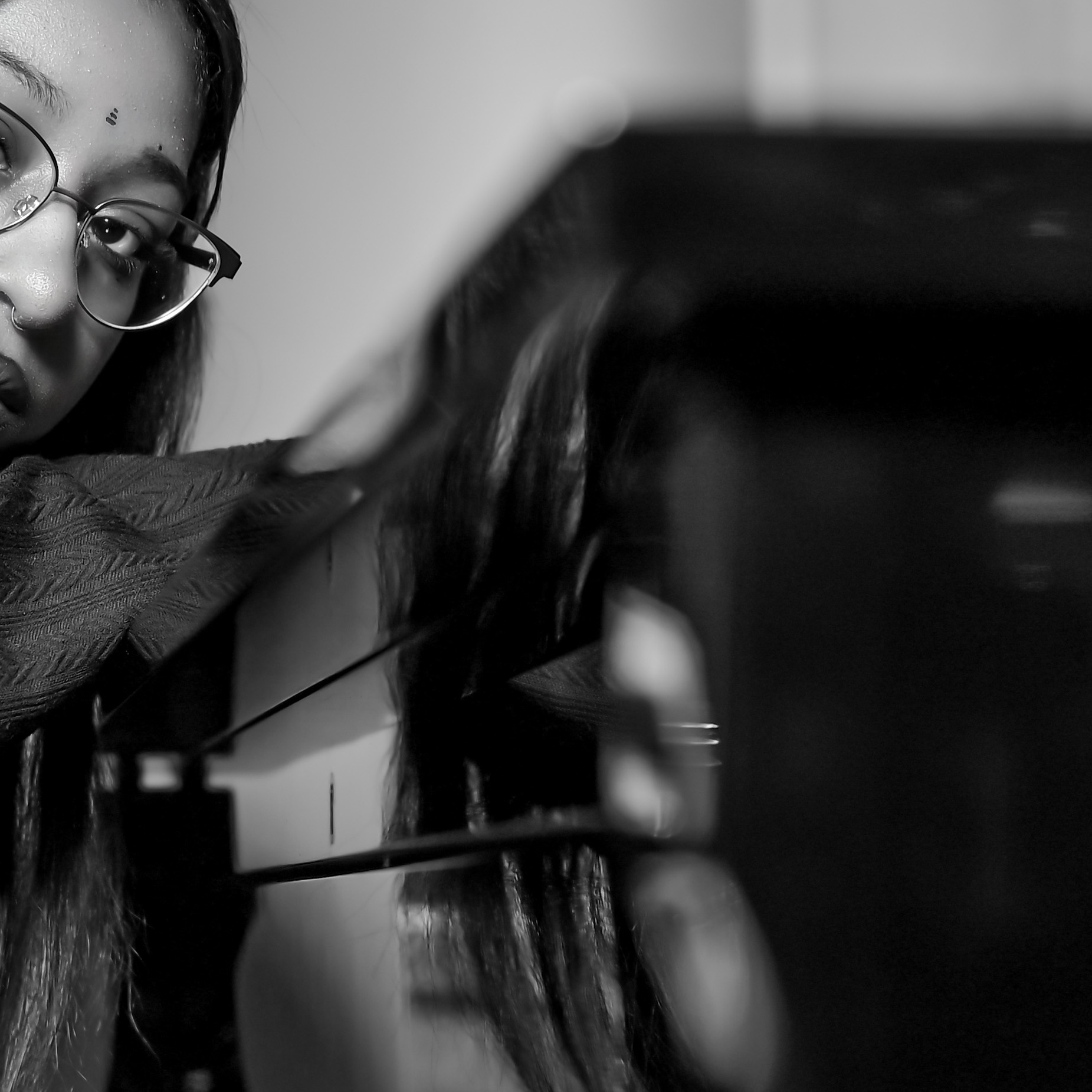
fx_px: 3962
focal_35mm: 111
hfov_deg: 15.7
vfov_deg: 15.6
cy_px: 821
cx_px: 411
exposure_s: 1/125
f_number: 2.8
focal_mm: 40
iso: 100
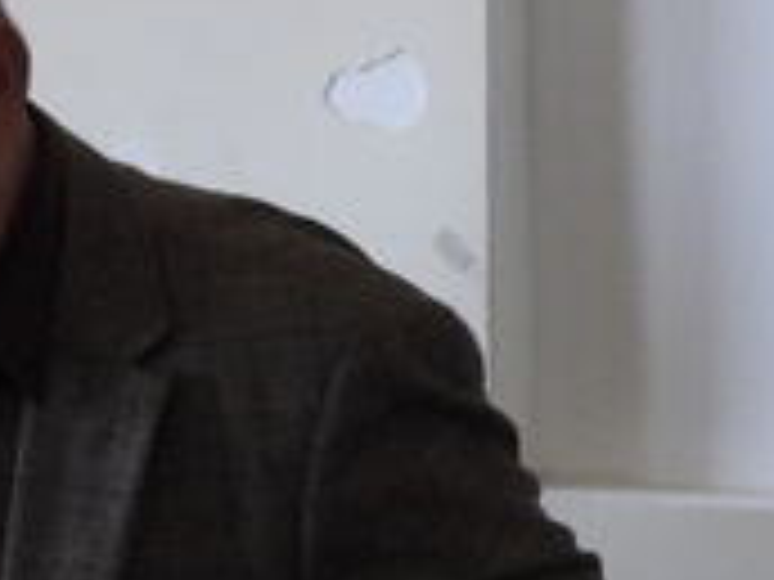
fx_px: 6395
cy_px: 423
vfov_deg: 5.2
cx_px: -324
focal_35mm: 286
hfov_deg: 6.8
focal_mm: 7.4
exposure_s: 1/30
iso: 140
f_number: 3.2
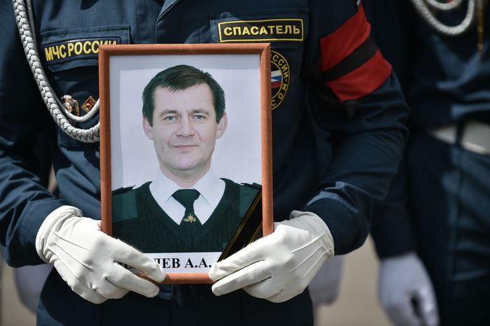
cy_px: 163
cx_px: 245
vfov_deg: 6.9
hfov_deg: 10.3
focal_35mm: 200
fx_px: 2721
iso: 100
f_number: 4
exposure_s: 1/2000
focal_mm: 200
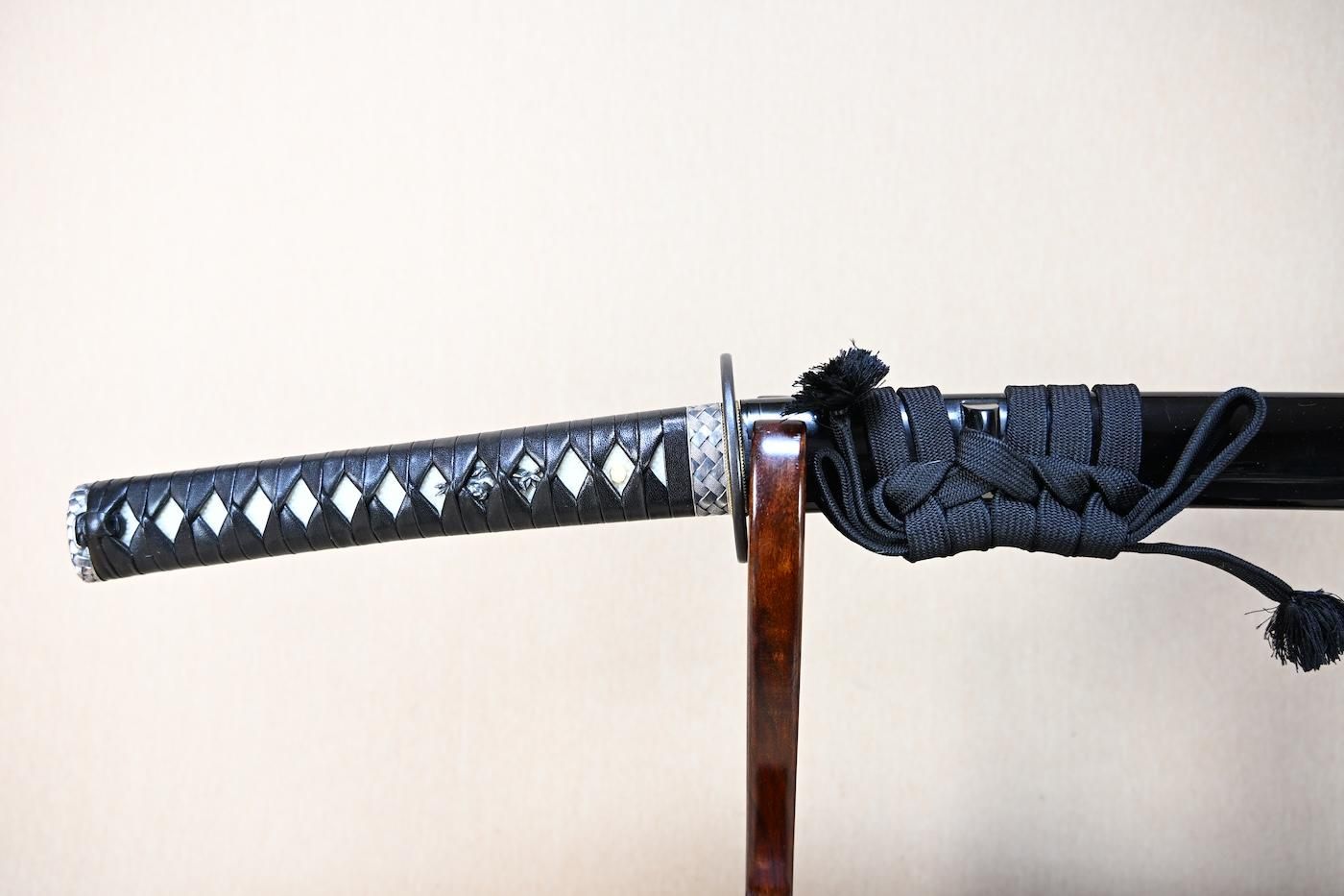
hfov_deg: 61.9
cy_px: 448
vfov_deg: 43.6
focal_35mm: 30
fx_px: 1120
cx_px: 672
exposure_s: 1/2
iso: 100
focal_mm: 20
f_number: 3.5
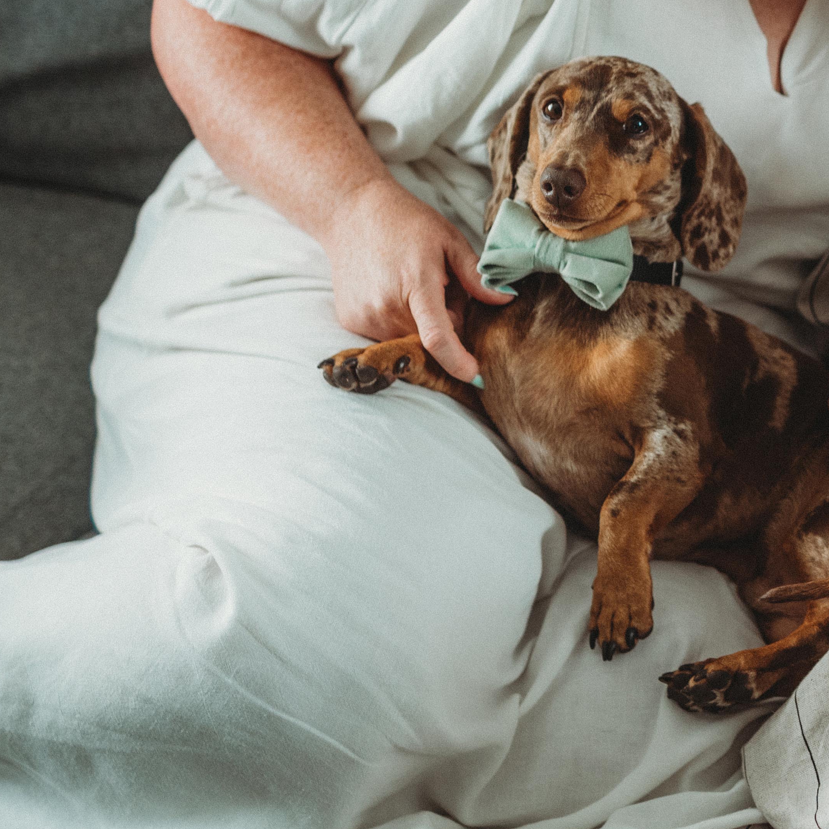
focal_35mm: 117
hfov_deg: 14.6
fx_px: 3170
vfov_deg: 14.9
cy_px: 234
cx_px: 901
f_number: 2.2
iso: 640
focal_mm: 50
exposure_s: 1/400
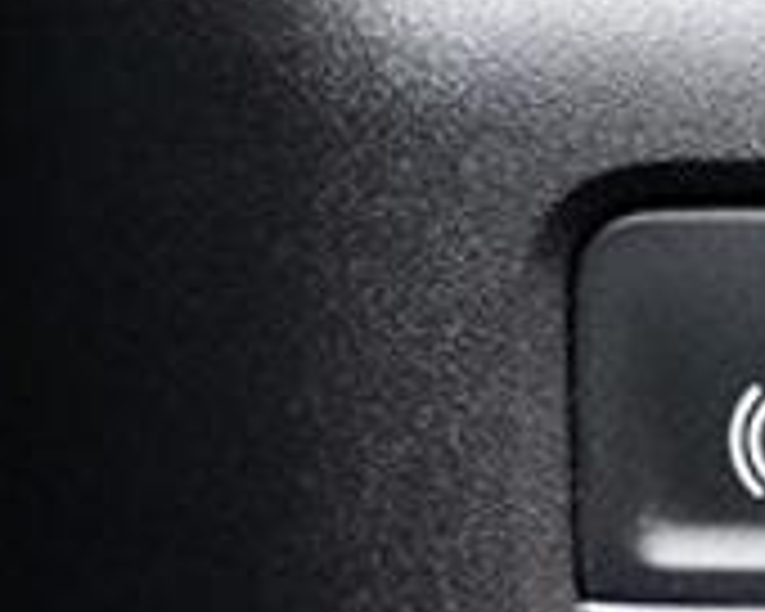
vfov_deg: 2.6
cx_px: 2689
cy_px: 440
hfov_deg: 3.1
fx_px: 13630
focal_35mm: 602
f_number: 4
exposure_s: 1/60
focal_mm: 50
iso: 2500
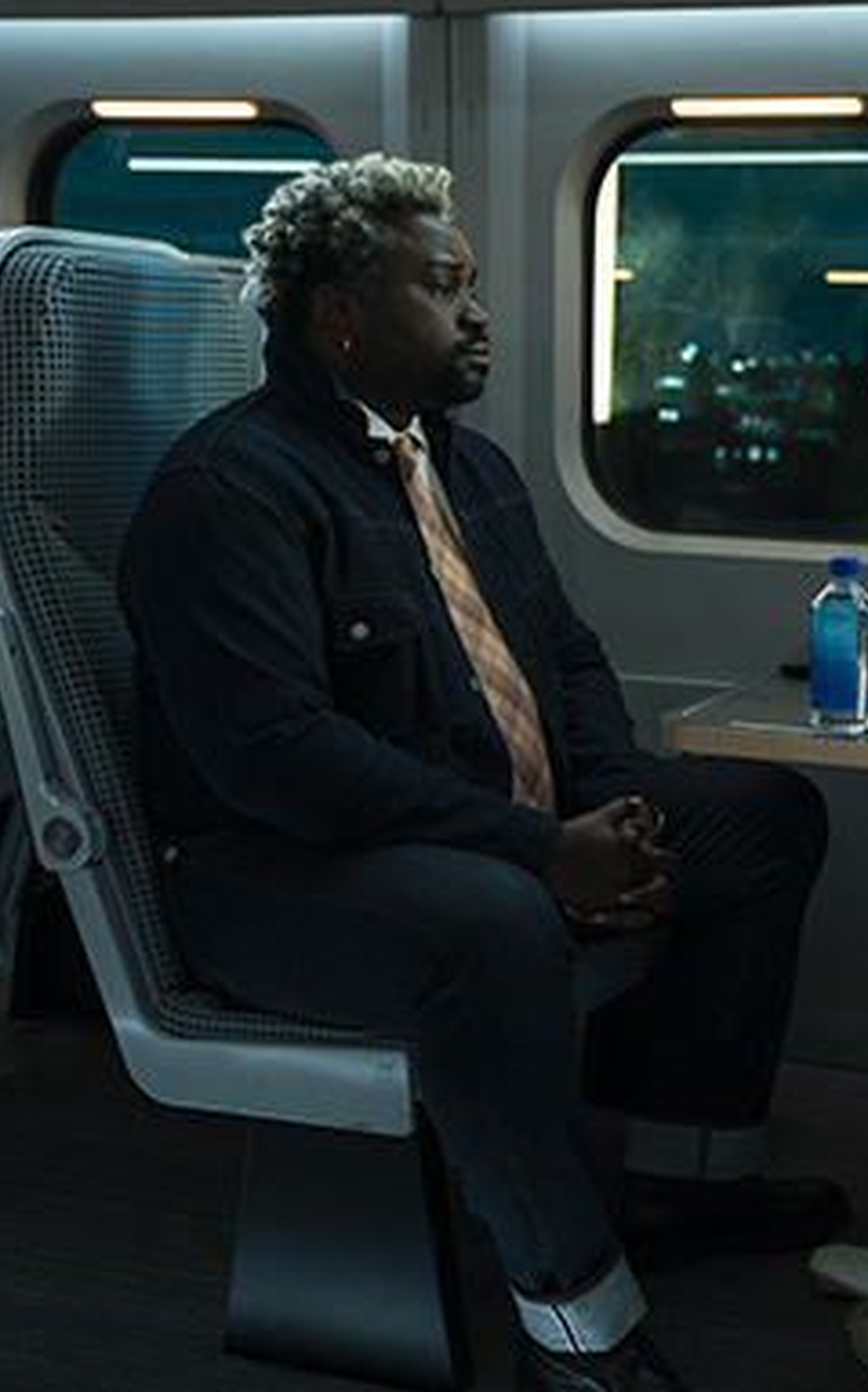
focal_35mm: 51
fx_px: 1932
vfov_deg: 39.6
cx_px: 952
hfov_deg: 23.7
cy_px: 696
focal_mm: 33
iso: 1250
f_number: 2.8
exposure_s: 1/125
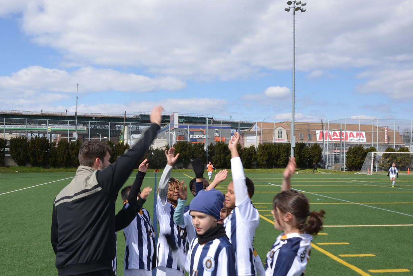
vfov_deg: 38.7
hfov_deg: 55.5
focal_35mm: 34
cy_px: 171
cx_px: 173
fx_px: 390
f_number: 22
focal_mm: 26
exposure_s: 1/60
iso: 200
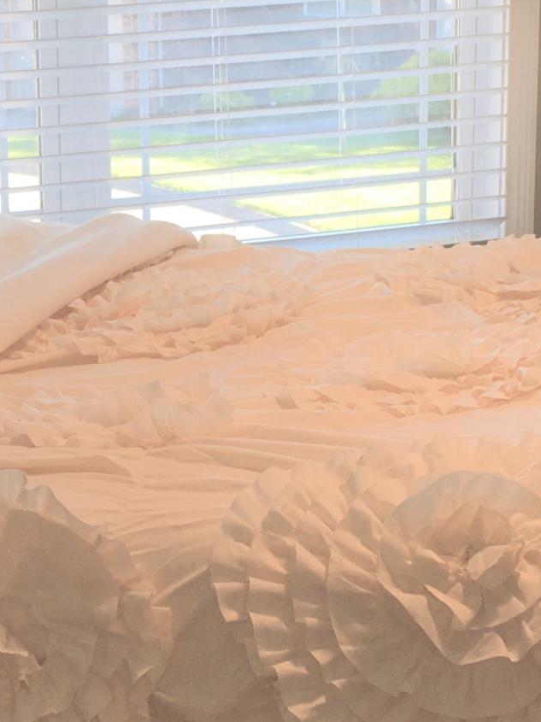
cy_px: 327
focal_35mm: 103
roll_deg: +2.1
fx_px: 2148
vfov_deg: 19.1
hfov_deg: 14.2
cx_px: 38
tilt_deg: -11.9
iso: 25
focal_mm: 4.15
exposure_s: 1/47
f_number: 2.2
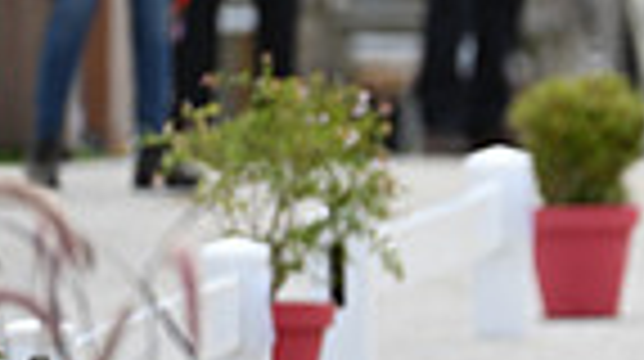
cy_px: 110
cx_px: 1216
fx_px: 23910
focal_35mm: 1402
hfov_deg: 1.5
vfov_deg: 0.9
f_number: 5.6
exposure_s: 1/1600
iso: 560
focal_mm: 330
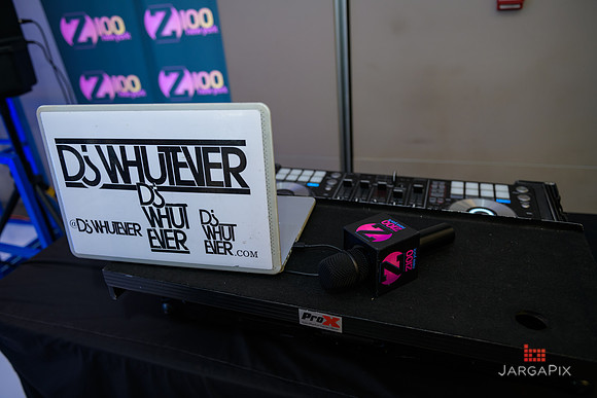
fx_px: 464
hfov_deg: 65.5
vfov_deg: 46.4
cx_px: 298
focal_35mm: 28
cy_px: 199
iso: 400
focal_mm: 28
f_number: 3.2
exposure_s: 1/125
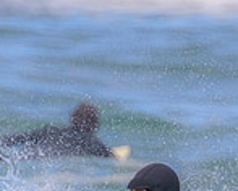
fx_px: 20913
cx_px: 173
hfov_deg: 0.7
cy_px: 302
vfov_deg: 0.5
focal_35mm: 2965
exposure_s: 1/1250
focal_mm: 800
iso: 2000
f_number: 11
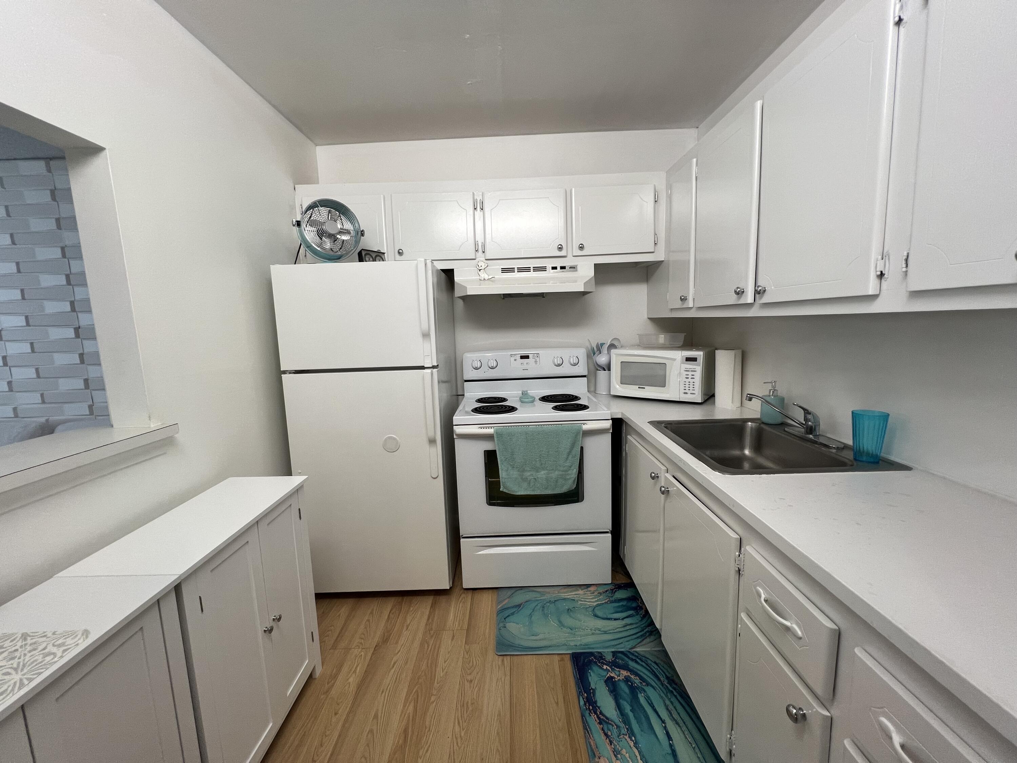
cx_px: 508
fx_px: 382
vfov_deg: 89.9
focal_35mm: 13
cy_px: 382
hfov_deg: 106.2
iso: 100
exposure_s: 1/120
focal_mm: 1.57
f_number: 1.8
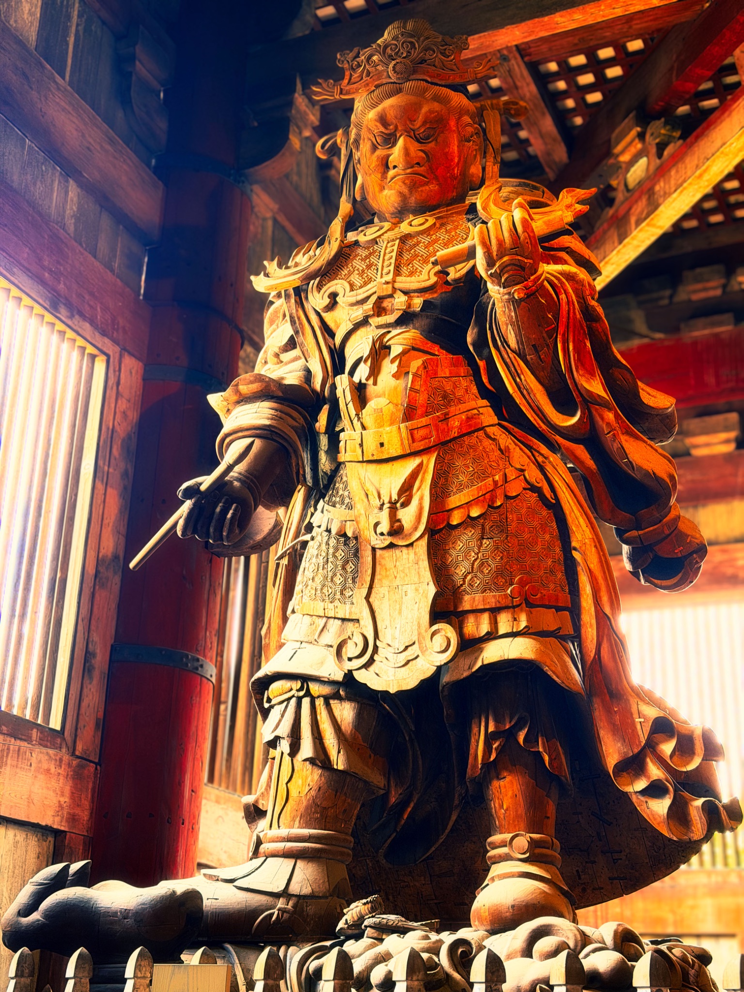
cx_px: 372
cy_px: 496
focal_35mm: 48
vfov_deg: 39.7
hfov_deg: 30.3
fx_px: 1376
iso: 250
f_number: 1.78
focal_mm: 6.76
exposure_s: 1/52
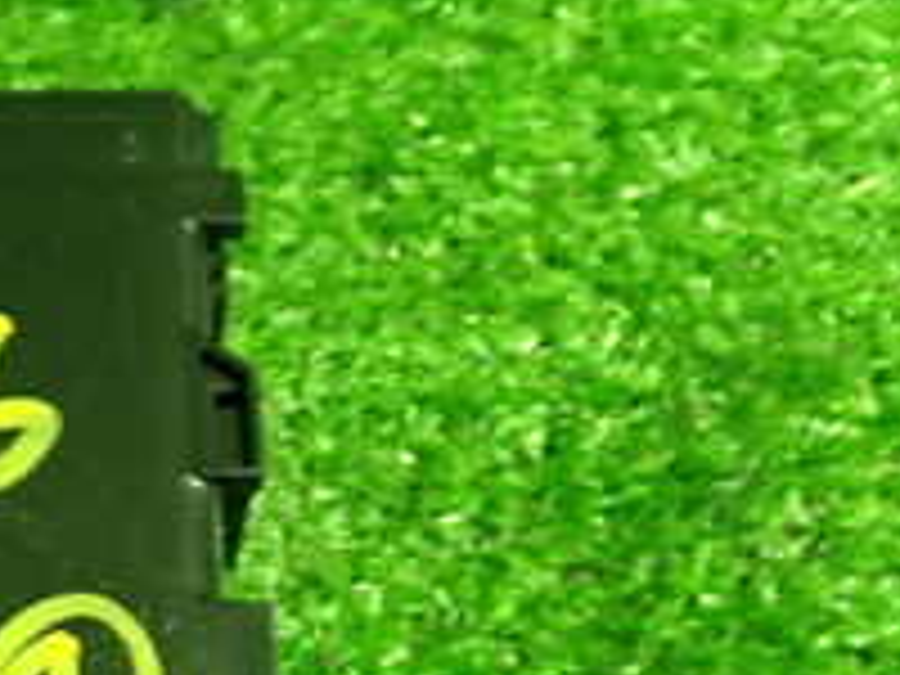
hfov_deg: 20.7
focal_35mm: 90
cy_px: 670
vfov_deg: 16.1
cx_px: -99
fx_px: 2340
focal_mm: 5.4
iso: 400
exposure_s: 1/30
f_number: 2.3
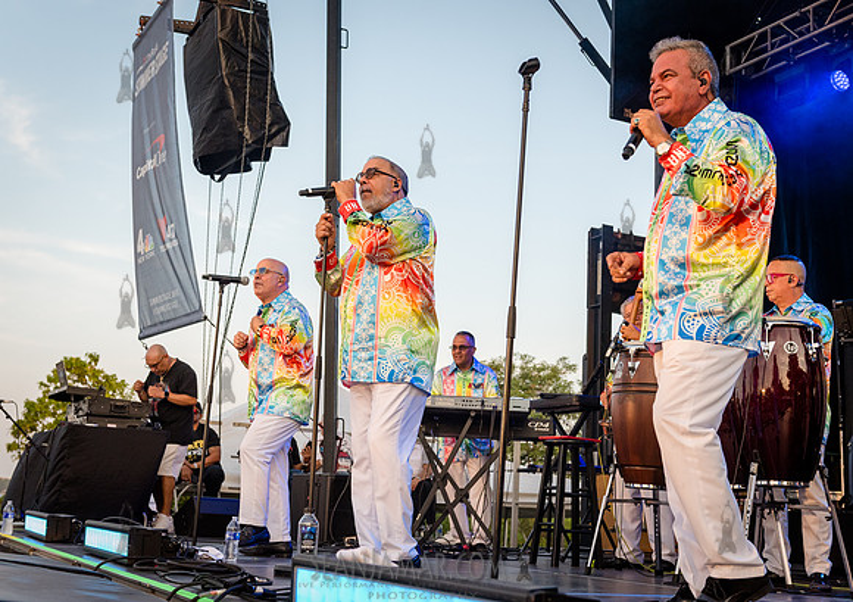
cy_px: 288
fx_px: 1097
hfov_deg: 42.4
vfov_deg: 30.7
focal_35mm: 45
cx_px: 383
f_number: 4
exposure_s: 1/1250
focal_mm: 42
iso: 2000
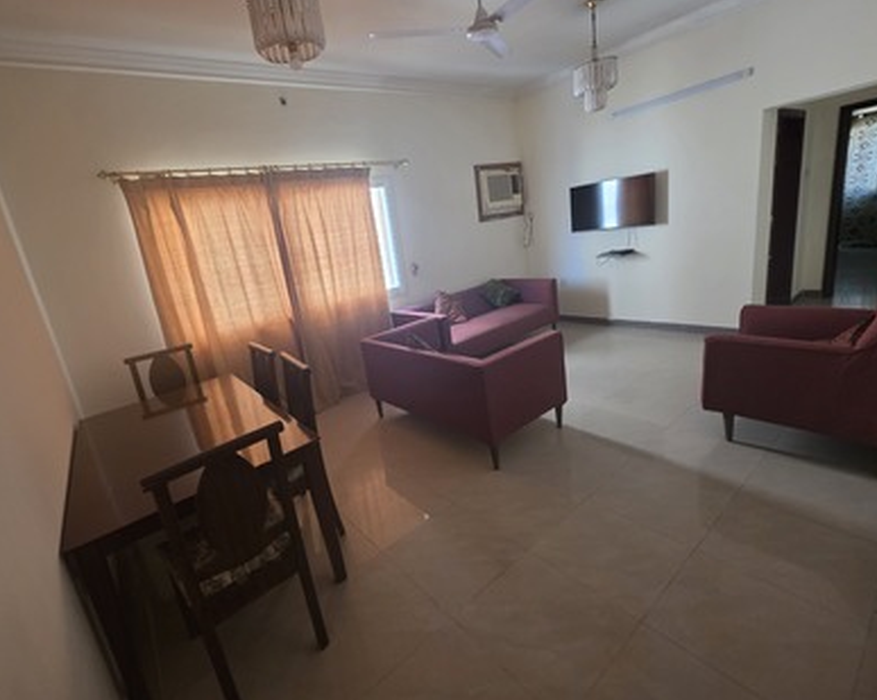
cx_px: 389
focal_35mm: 15
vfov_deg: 83.9
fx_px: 389
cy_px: 332
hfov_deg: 96.4
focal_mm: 2.2
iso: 320
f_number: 1.9
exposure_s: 1/100
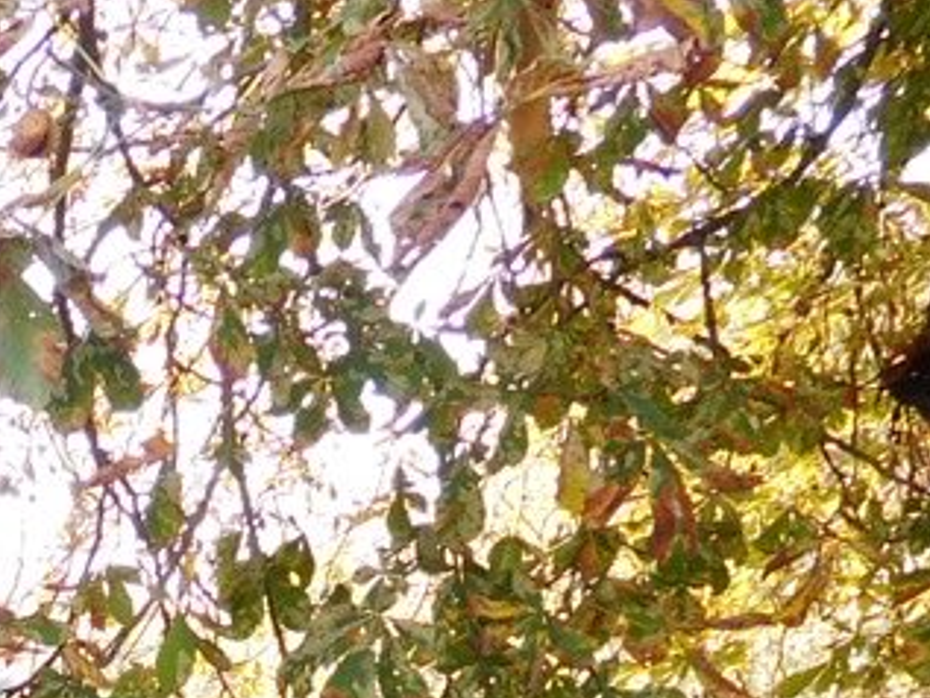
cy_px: 1378
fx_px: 2715
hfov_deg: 15.9
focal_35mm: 101
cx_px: -848
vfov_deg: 12.9
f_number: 3.4
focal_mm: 4.5
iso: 125
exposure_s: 1/80
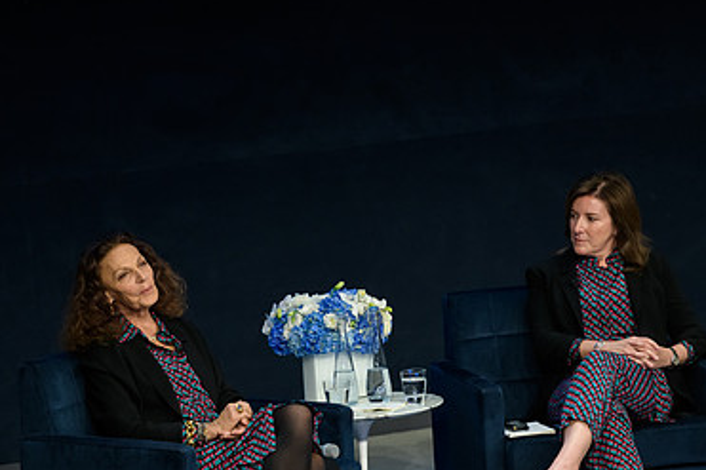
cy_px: 311
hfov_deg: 6.8
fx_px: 5978
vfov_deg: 4.5
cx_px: 354
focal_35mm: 305
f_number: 3.2
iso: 1000
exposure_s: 1/200
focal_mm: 195
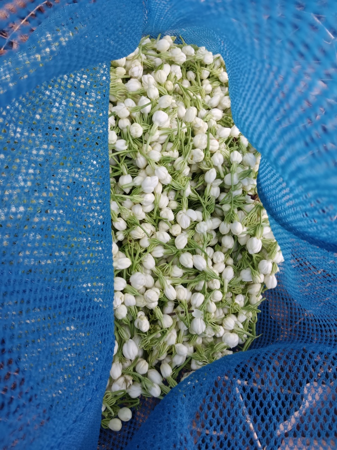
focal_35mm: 26
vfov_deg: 67.3
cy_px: 225
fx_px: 338
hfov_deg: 53.1
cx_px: 168
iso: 100
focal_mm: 3.96
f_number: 1.8
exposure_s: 1/111
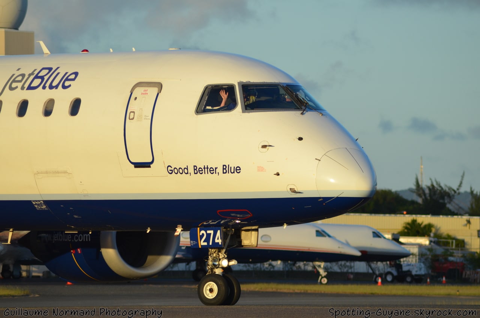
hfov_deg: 6.6
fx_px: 4192
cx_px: 240
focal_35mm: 315
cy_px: 159
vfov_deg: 4.3
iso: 400
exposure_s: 1/1600
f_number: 5.6
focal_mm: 210
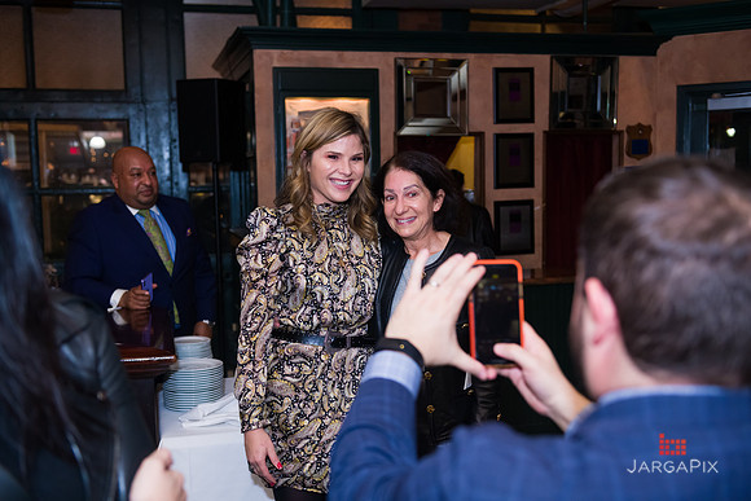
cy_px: 250
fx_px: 835
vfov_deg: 33.4
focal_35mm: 40
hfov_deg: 48.4
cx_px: 376
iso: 1000
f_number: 3.2
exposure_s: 1/125
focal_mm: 40
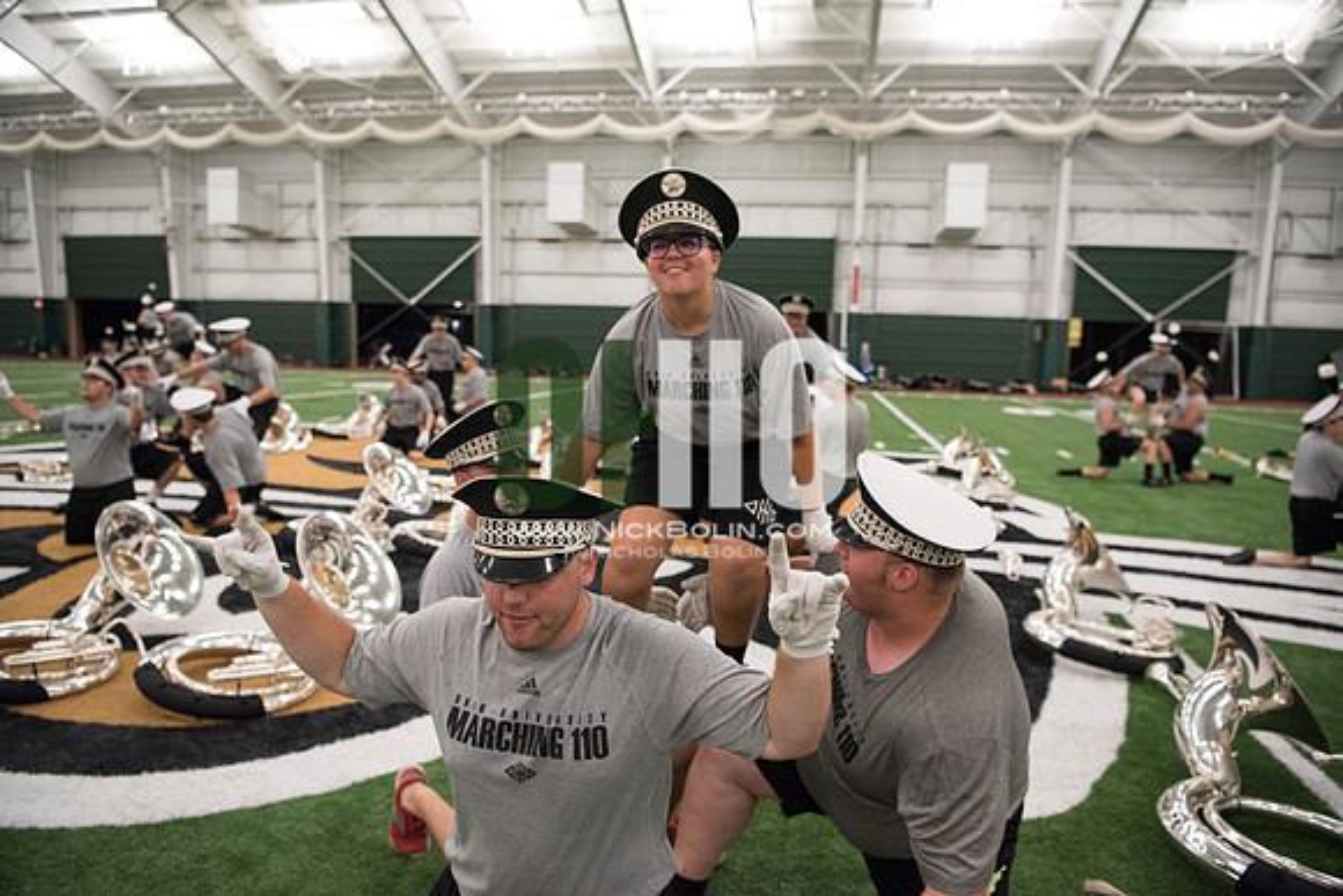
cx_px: 672
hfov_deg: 73.7
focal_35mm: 24
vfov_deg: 53.2
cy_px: 448
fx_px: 896
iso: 3200
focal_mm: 24
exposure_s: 1/320
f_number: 3.2
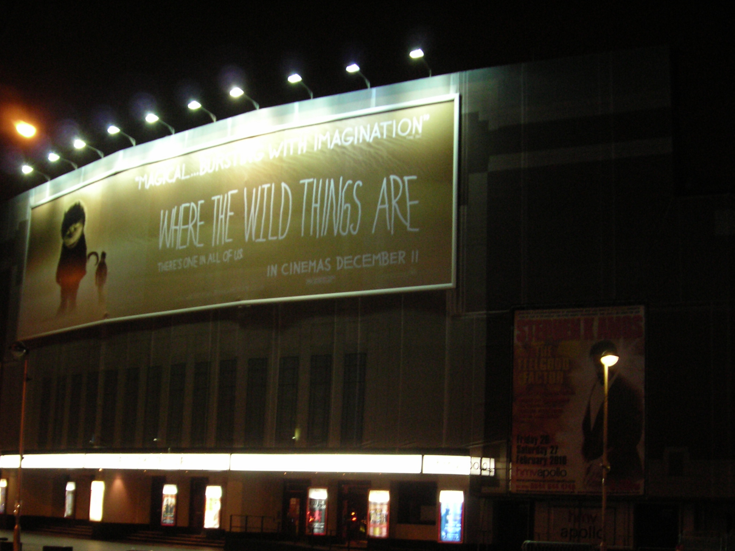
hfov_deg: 40.4
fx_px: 998
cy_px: 340
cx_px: 327
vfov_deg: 30.8
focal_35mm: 47
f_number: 3.2
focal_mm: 6.3
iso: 200
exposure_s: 1/6.9
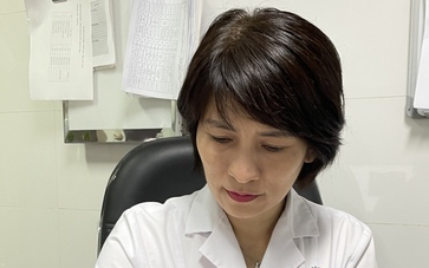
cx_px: 268
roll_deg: -1.4
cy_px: 282
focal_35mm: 52
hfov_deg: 38.6
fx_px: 608
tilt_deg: -7.1
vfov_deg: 23.6
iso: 100
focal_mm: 4.2
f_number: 1.6
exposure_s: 1/50
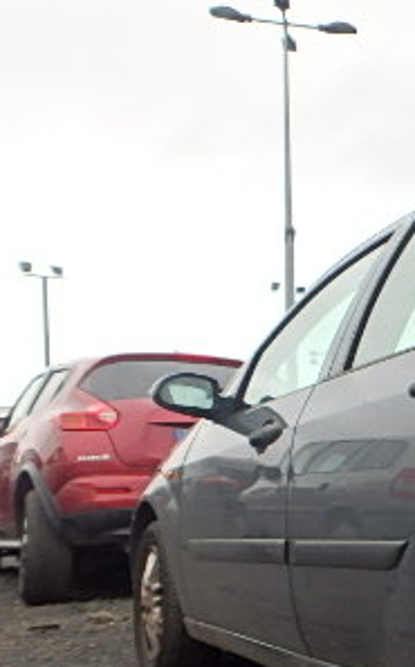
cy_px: 481
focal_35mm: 48
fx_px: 871
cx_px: 709
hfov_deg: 20.5
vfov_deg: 40.9
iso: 125
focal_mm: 3.7
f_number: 3.5
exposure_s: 1/125
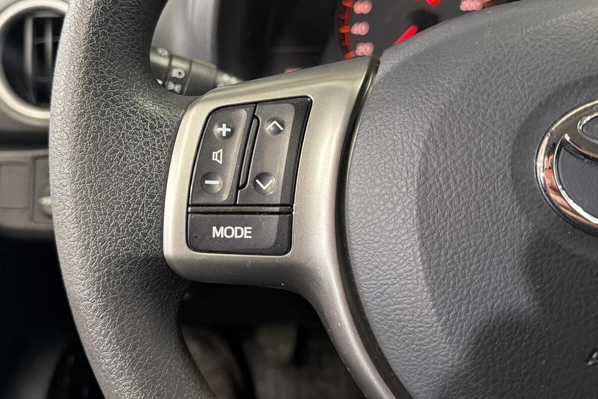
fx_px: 498
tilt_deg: -27.1
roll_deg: +0.4
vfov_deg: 43.4
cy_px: 162
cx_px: 245
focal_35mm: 30
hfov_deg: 61.5
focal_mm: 6.76
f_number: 1.78
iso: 640
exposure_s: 1/50
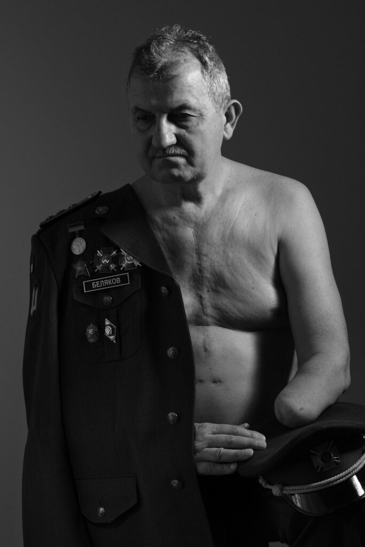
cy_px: 274
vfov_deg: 24.2
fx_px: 1277
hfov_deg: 16.3
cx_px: 182
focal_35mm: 84
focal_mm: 56
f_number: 8
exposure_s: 1/100
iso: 160
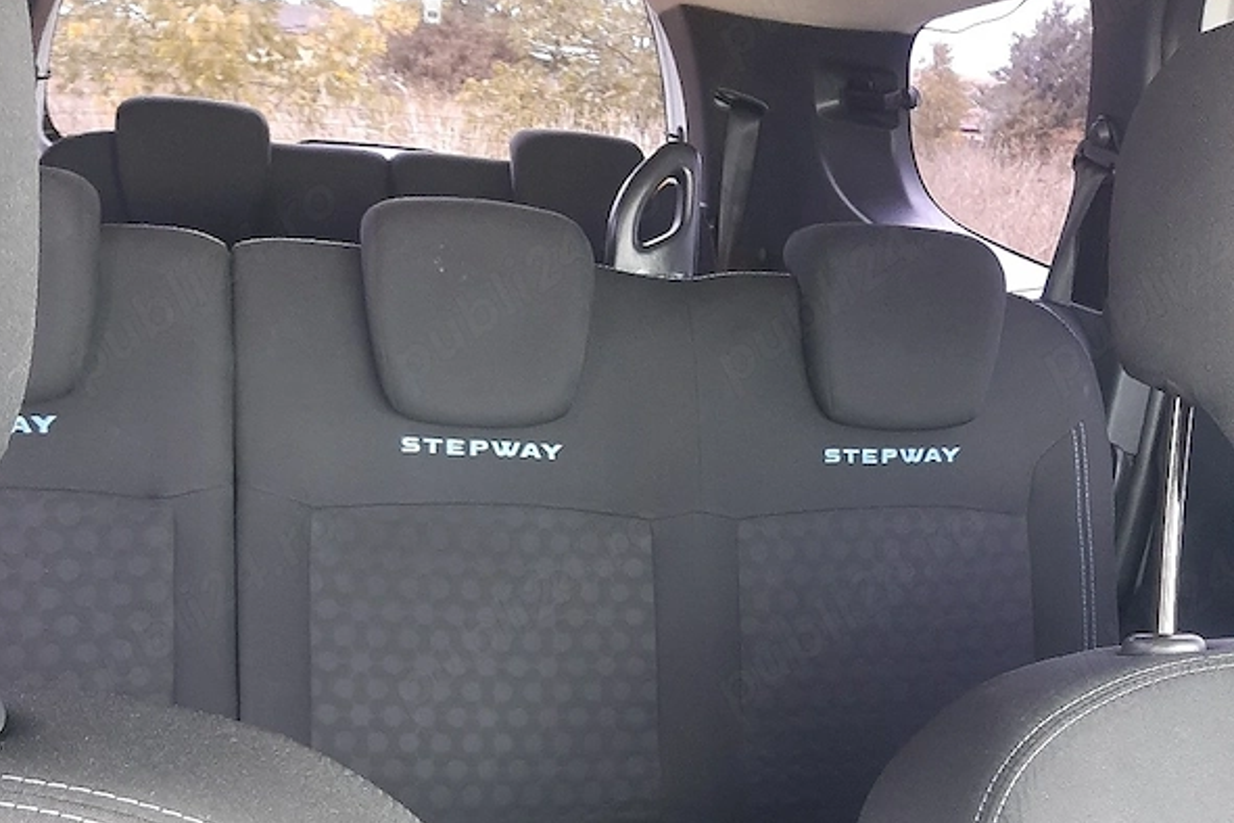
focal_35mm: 38
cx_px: 610
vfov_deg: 34.0
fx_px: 1302
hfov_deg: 50.7
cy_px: 658
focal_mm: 3.93
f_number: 1.7
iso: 250
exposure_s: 1/25
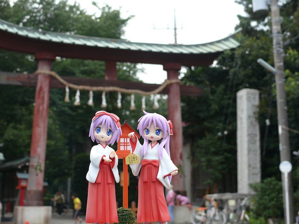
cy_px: 112
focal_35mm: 67
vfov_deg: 21.9
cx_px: 150
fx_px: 579
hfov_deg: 29.0
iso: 100
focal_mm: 14.3
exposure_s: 1/160
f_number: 4
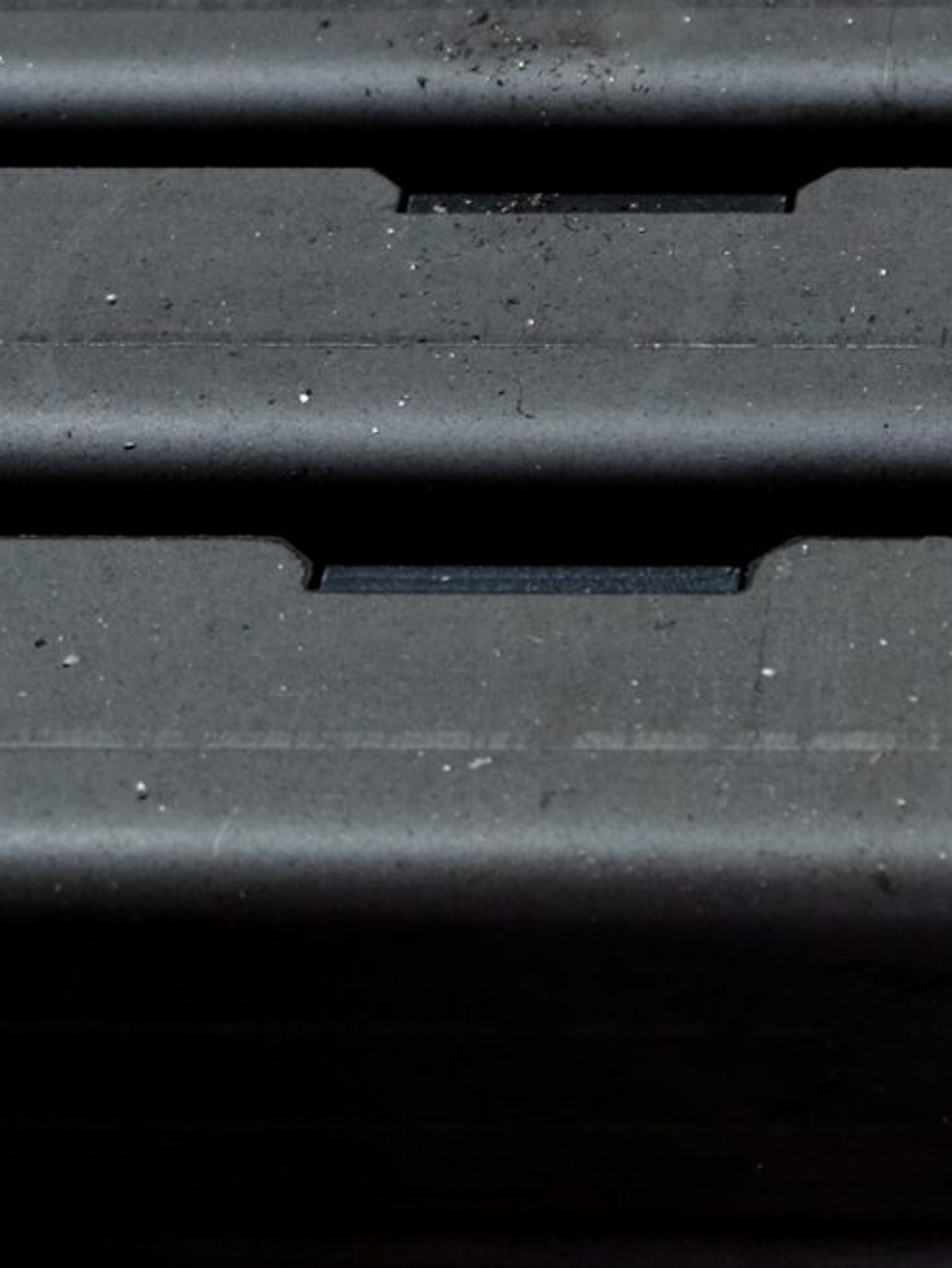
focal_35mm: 141
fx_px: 5165
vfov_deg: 13.8
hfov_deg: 10.2
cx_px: 1338
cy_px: 51
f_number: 3.2
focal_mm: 25.4
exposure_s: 1/60
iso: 320
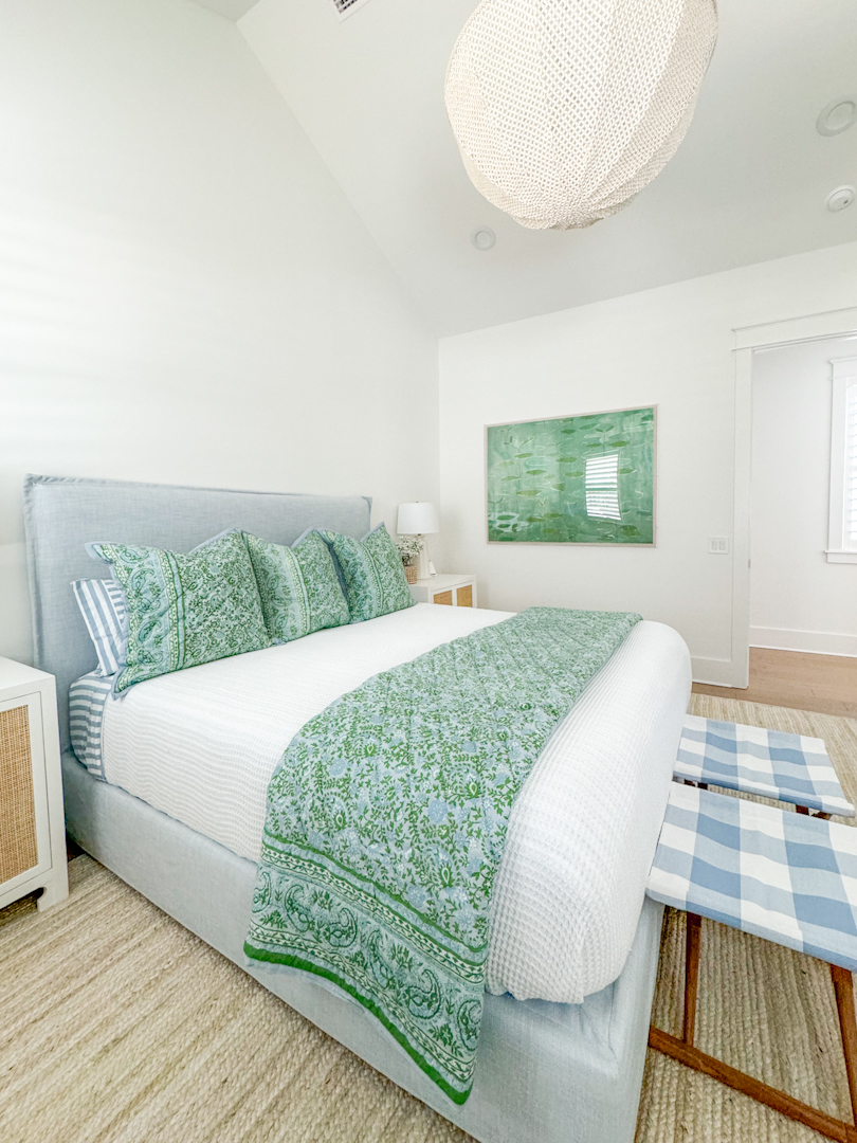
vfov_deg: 102.1
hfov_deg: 85.7
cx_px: 428
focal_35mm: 14
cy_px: 572
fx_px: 462
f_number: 2.2
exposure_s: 1/100
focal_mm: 2.22
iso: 250
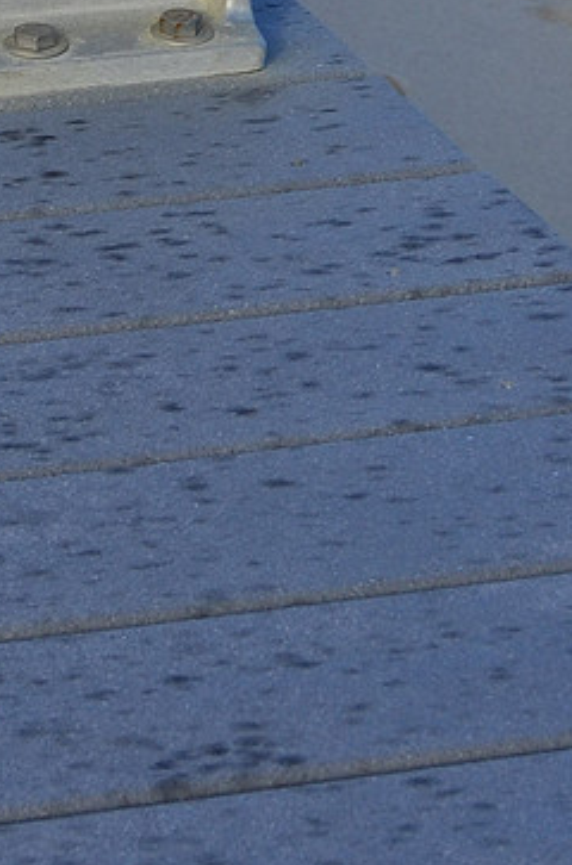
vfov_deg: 8.7
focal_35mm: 228
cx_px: 62
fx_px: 5465
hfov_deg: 6.0
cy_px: -636
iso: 100
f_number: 8
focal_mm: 38
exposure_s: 1/160
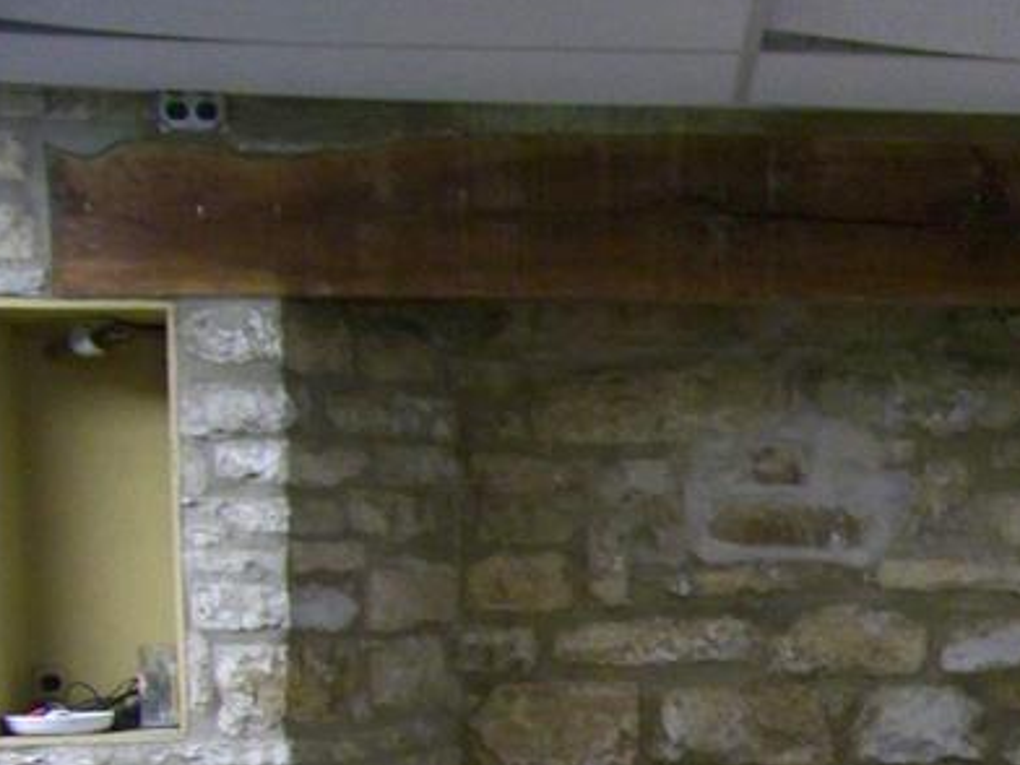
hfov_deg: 19.4
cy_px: 848
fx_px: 2770
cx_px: 1301
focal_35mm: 94
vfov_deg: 15.3
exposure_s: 1/30
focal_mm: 5.85
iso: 250
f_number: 2.8
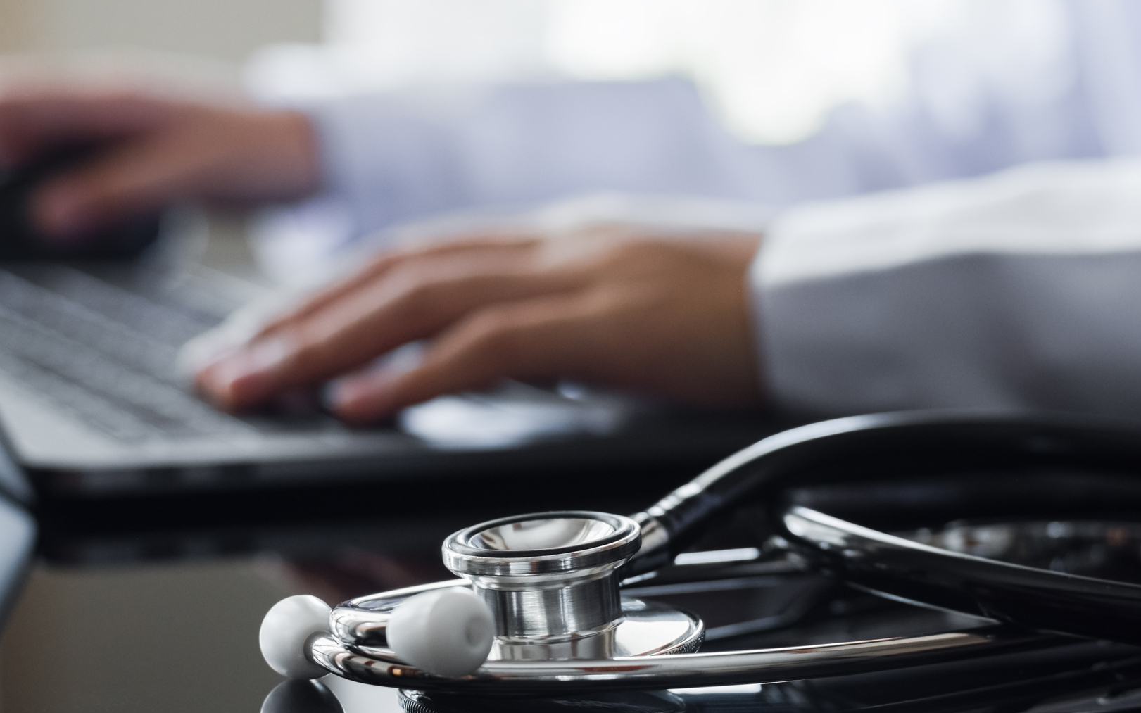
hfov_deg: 20.8
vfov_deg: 13.1
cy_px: 368
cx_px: 554
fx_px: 3109
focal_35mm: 100
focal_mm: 50
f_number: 3.2
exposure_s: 1/100
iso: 250
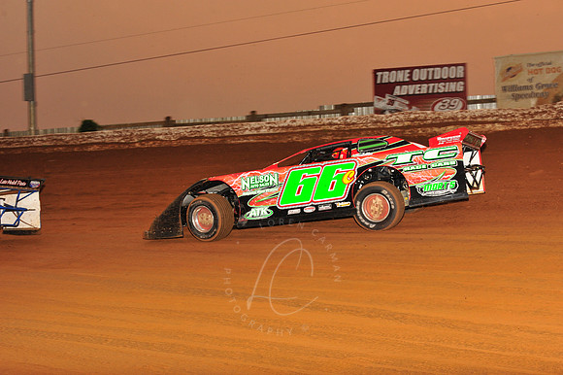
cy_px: 188
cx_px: 282
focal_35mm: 80
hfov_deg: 25.4
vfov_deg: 17.0
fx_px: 1250
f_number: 7.1
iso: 1250
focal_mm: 80
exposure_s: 1/320
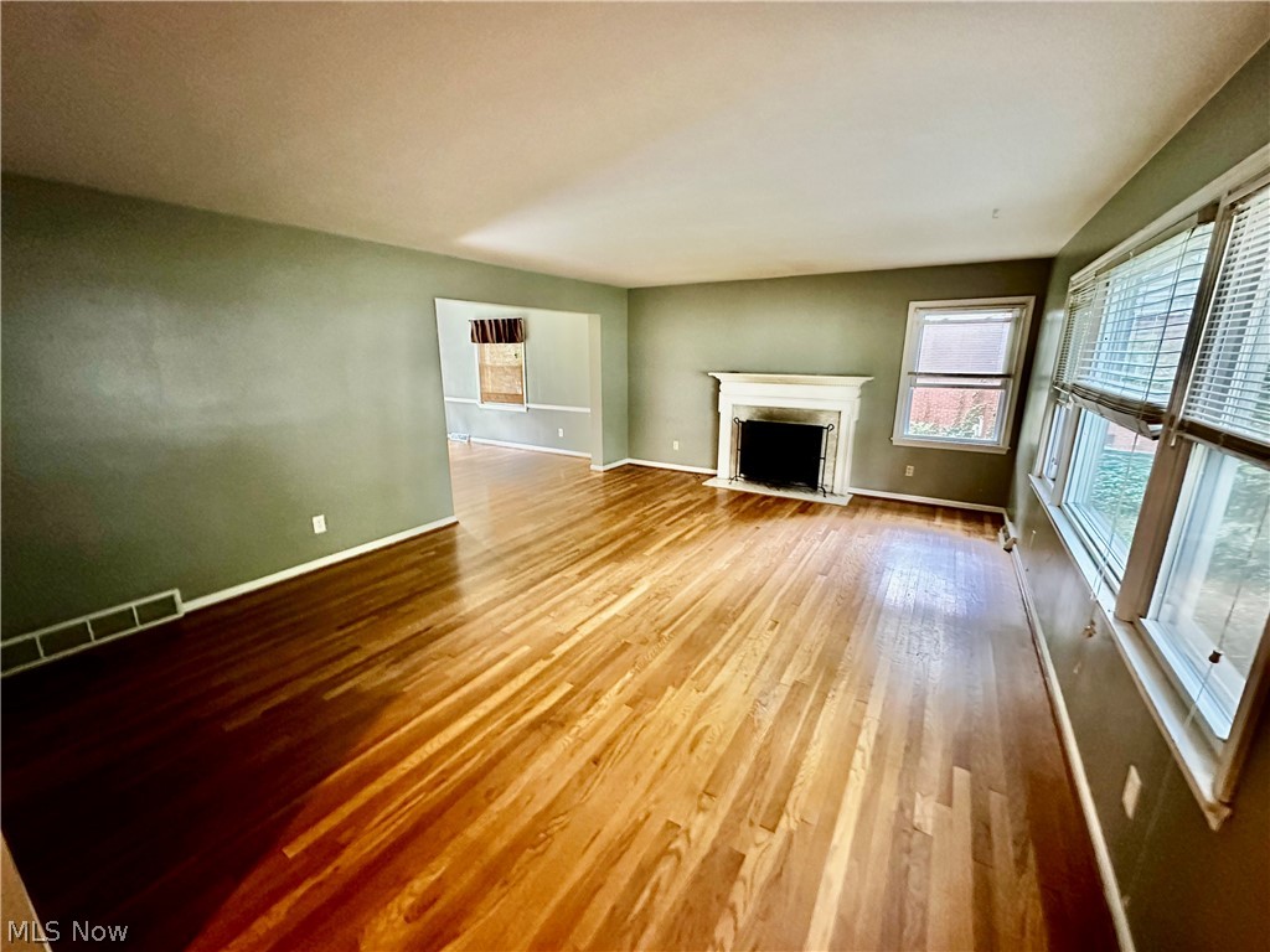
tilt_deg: -13.0
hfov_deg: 102.1
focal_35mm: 14
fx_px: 514
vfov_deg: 85.7
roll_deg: -0.1
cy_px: 476
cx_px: 635
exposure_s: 1/60
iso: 1000
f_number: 2.2
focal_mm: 2.22
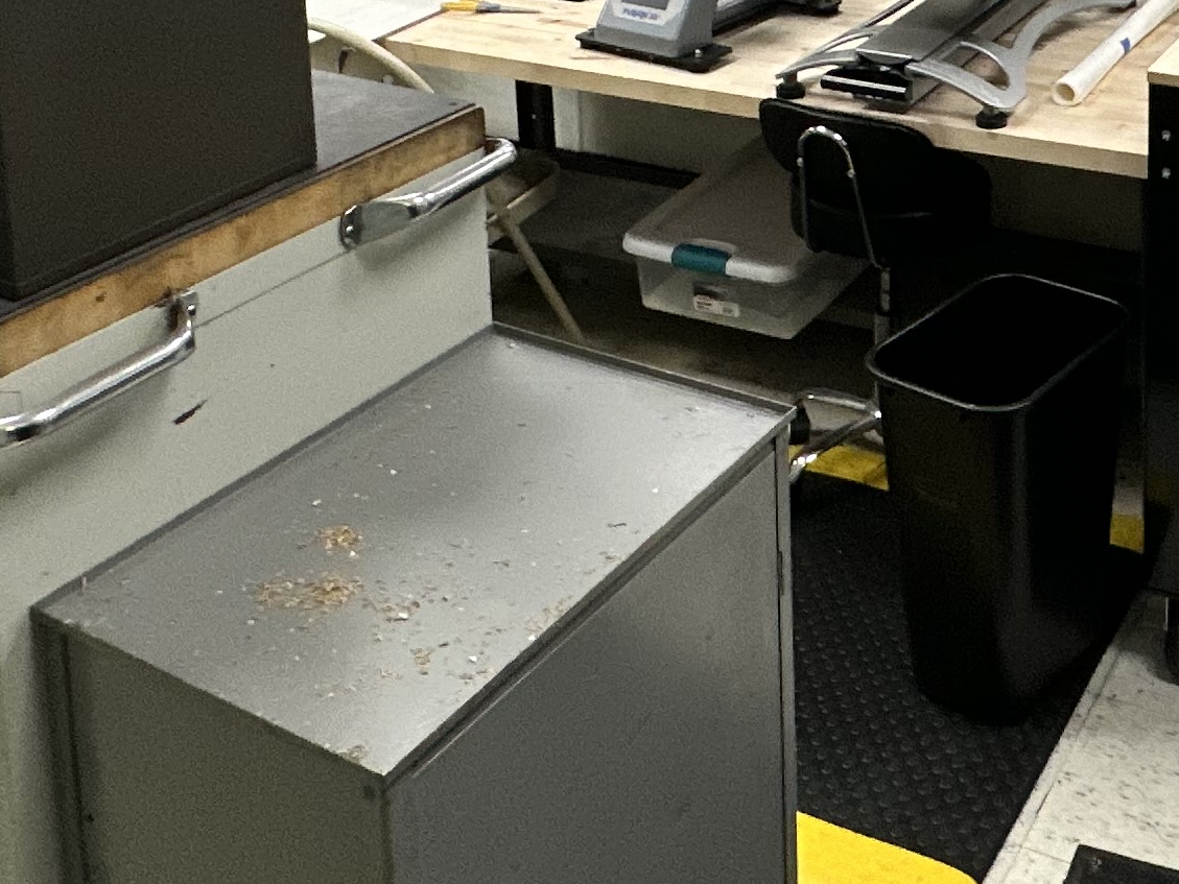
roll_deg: +0.3
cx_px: 917
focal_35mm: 50
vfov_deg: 25.5
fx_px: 1703
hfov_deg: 37.0
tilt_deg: -7.5
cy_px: -232
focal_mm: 2.22
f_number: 2.2
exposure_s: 1/120
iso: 320
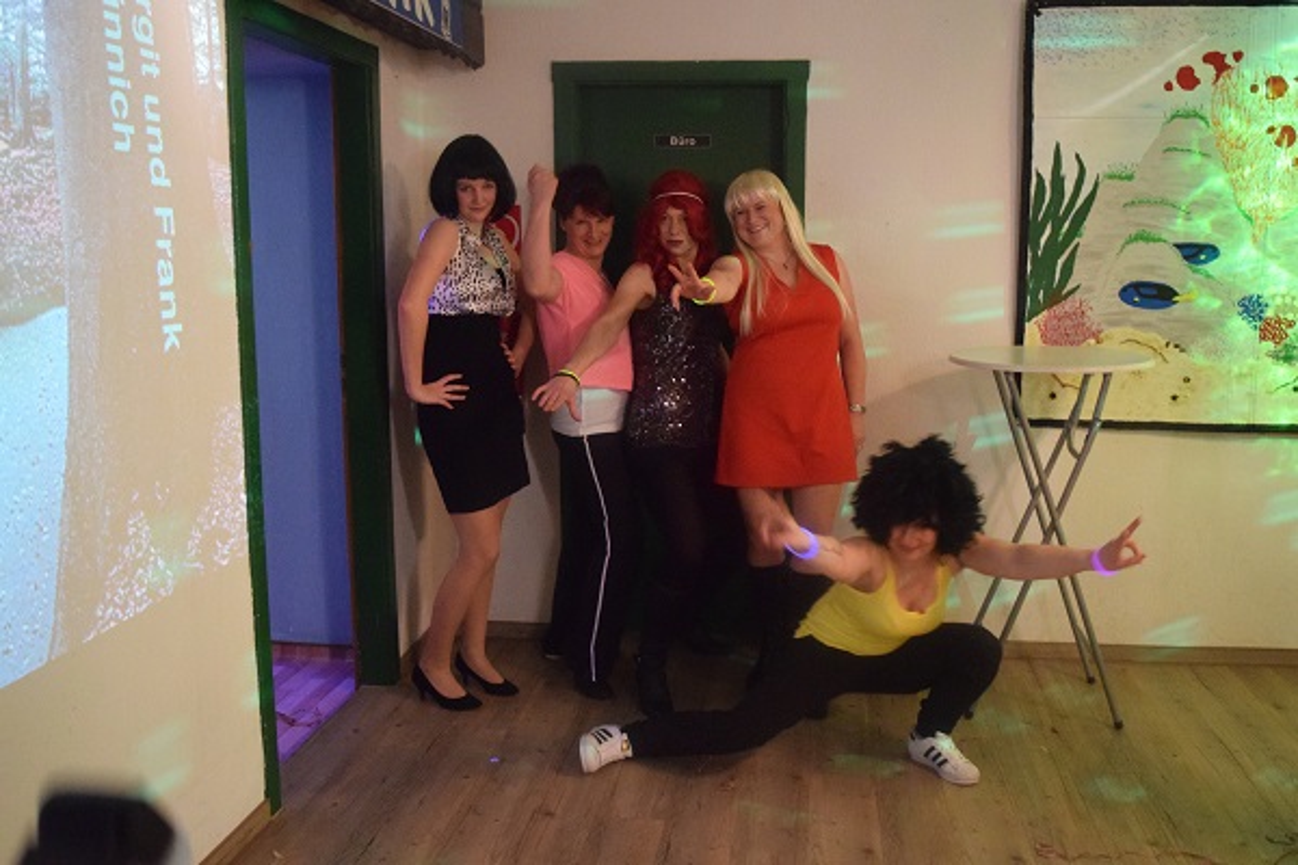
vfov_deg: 40.0
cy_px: 432
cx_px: 649
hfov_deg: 57.2
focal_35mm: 33
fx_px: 1190
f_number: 3.8
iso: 6400
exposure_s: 1/15
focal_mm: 22
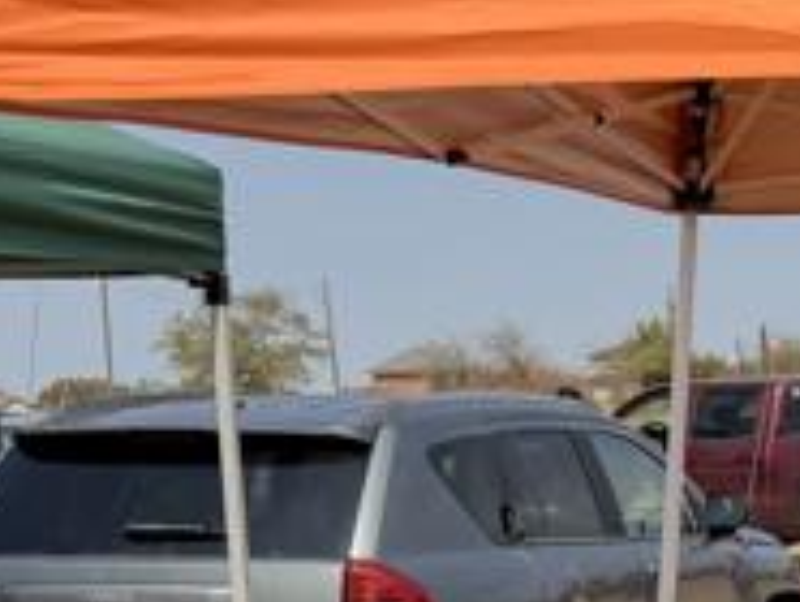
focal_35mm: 103
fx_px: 2383
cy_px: 529
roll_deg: +1.4
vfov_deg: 14.3
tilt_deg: -3.7
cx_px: 1419
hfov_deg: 16.2
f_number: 1.78
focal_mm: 6.76
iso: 80
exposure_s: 1/7353
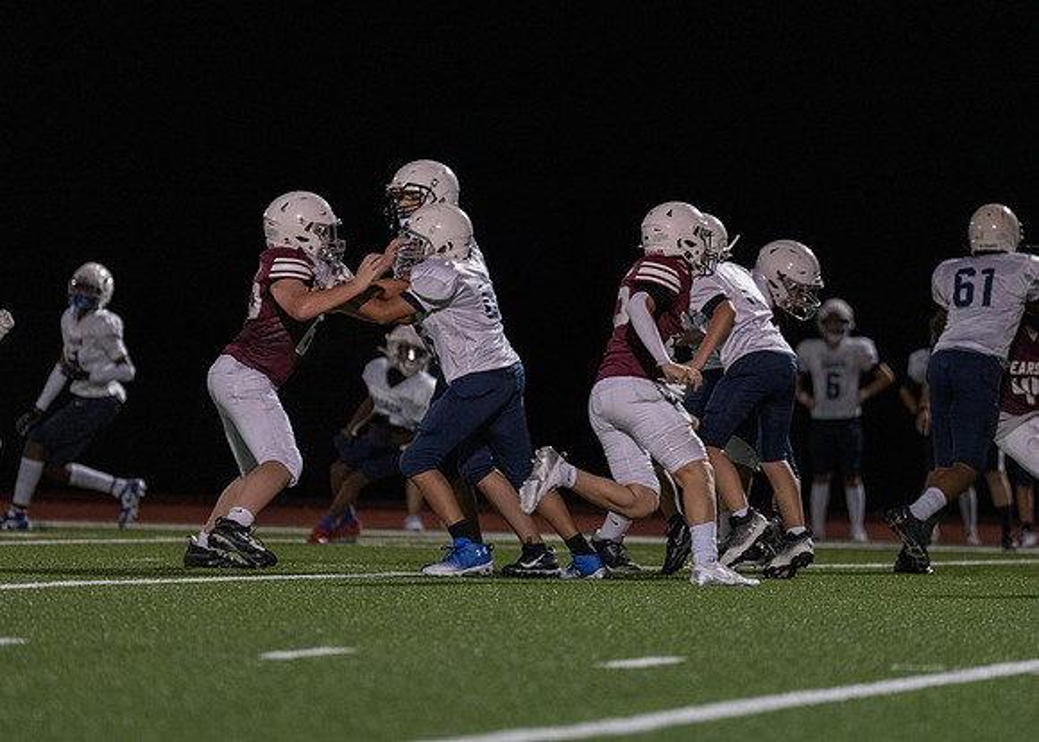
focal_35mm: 264
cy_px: 330
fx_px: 7794
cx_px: 542
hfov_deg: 7.6
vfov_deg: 5.4
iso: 2500
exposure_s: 1/1000
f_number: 2.8
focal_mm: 200
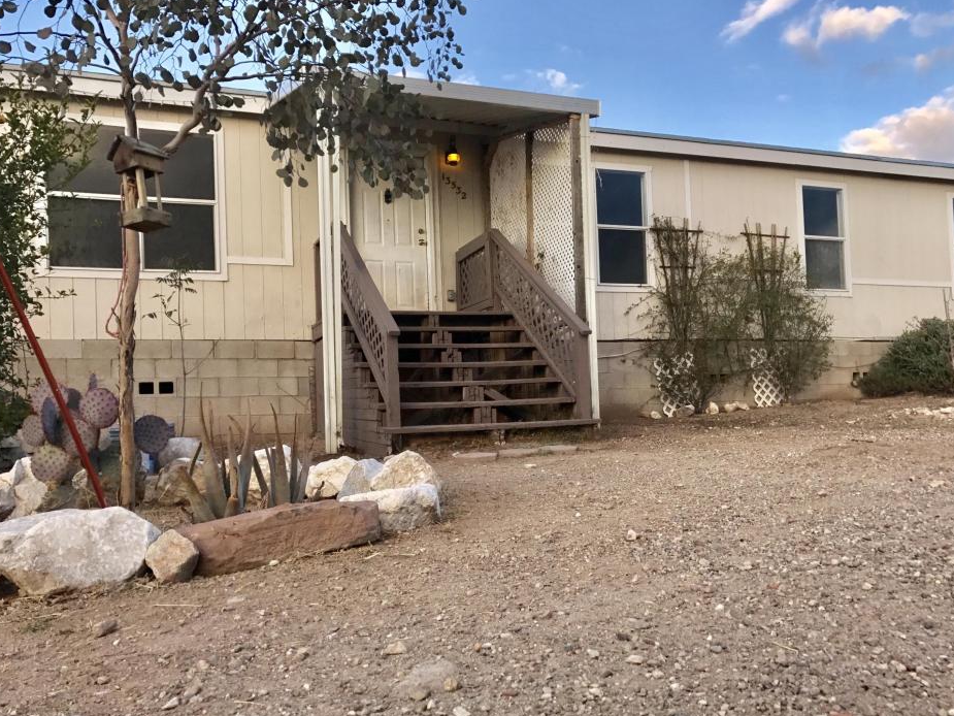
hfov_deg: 58.3
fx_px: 854
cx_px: 515
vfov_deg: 45.4
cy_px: 391
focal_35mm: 31
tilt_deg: +2.5
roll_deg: +1.7
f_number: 1.8
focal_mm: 3.99
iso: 20
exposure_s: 1/630
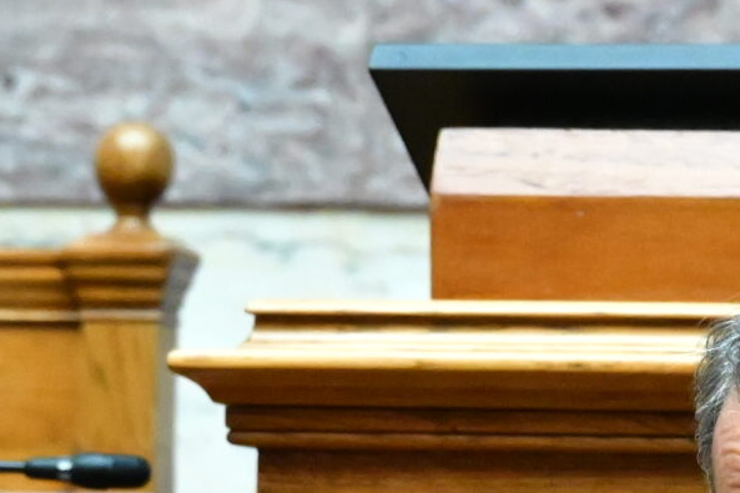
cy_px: 883
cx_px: 902
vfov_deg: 1.1
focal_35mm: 1295
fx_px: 26610
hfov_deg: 1.6
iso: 8000
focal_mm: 200
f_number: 5
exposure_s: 1/500
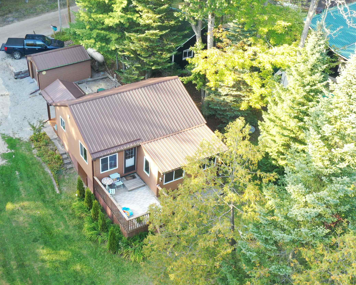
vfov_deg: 38.2
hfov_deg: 46.0
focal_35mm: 39
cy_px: 140
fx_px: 411
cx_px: 112
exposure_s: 1/30
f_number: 7.1
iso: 320
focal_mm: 10.26
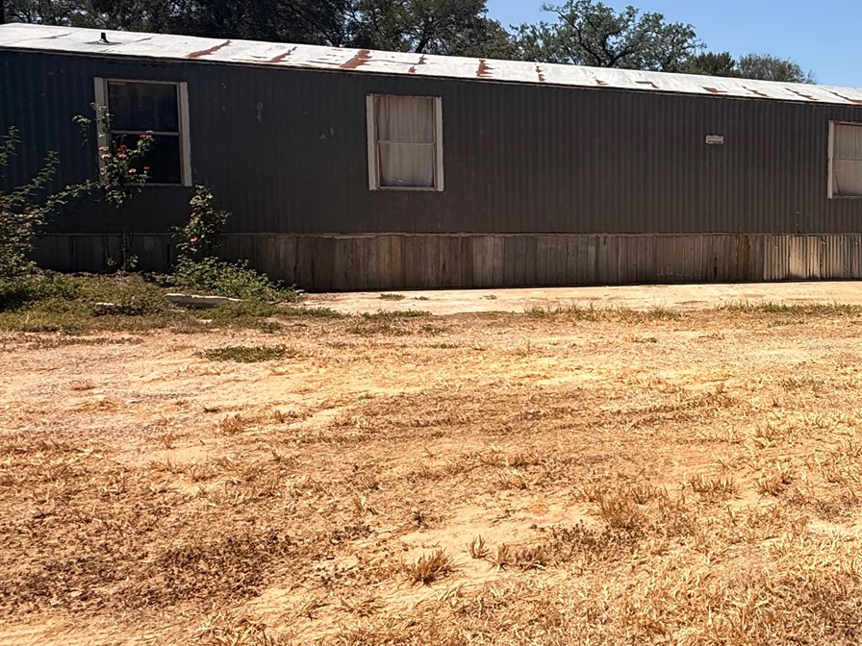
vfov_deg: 44.0
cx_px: 840
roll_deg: -0.8
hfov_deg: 48.1
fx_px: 797
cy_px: 271
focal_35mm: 32
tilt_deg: -4.3
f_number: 2.2
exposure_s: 1/2410
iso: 50
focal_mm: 2.22
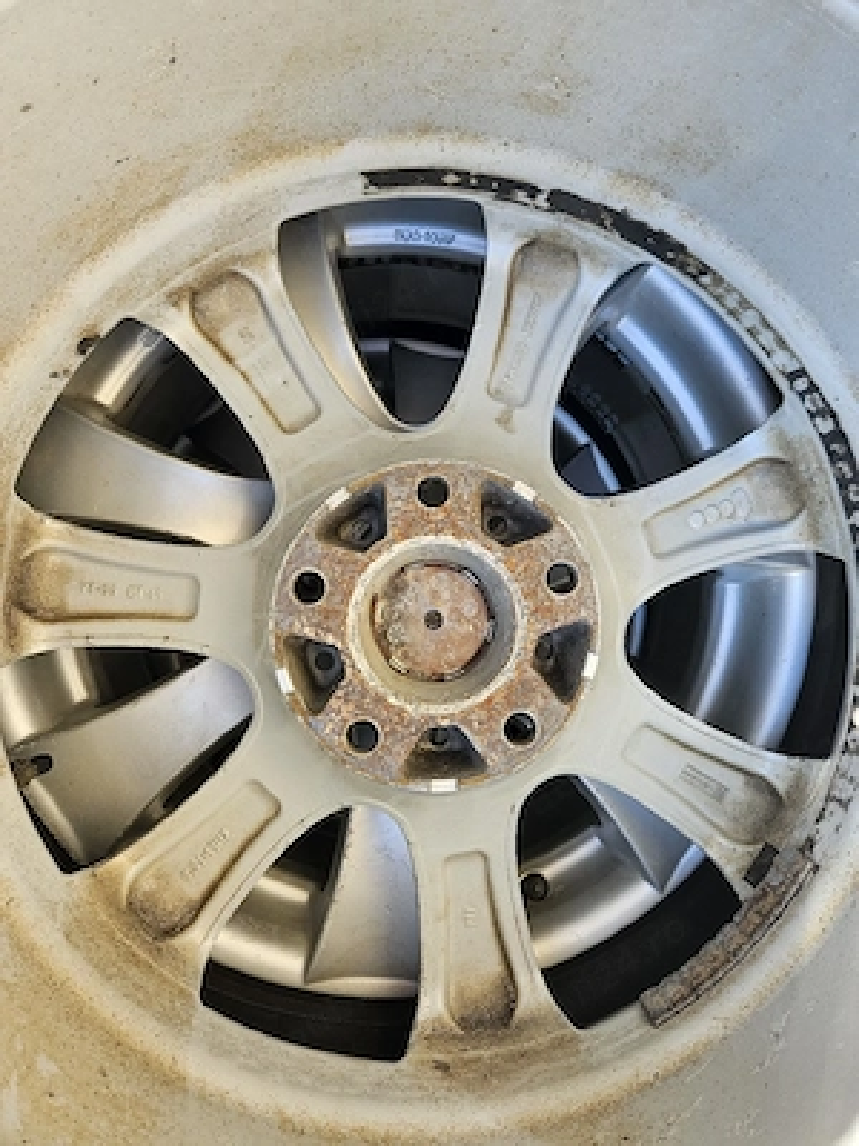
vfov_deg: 73.9
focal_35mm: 23
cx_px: 430
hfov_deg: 58.9
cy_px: 573
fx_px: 761
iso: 25
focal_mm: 5.4
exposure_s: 1/182
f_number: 1.8
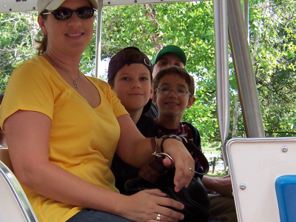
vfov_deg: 20.4
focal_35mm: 72
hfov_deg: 27.0
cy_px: 140
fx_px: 616
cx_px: 121
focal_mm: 5.6
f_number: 3.4
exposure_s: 1/180
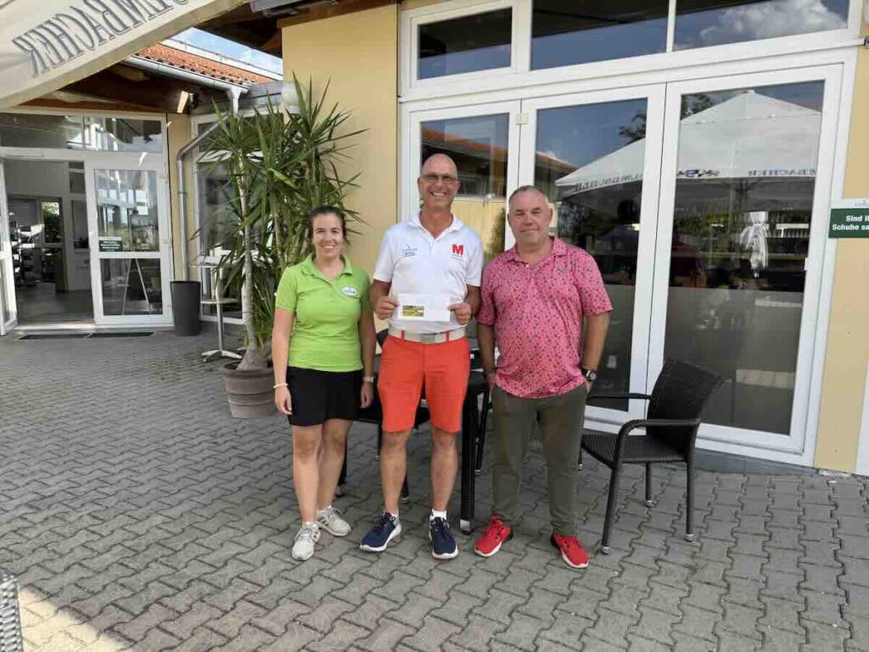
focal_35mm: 24
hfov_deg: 71.6
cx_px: 434
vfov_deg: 56.8
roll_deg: -0.3
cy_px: 326
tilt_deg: -7.9
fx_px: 602
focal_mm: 6.76
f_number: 1.78
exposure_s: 1/1366
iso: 80
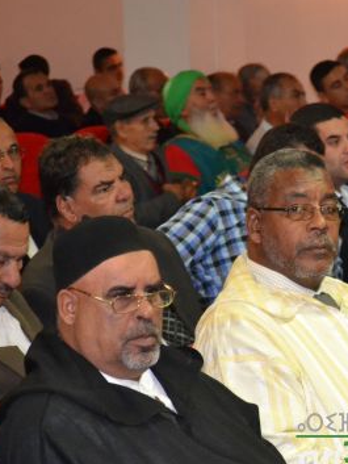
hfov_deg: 10.2
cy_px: 263
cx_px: 401
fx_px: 1927
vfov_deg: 13.7
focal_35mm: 144
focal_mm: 55
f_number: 4
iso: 3200
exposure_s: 1/60
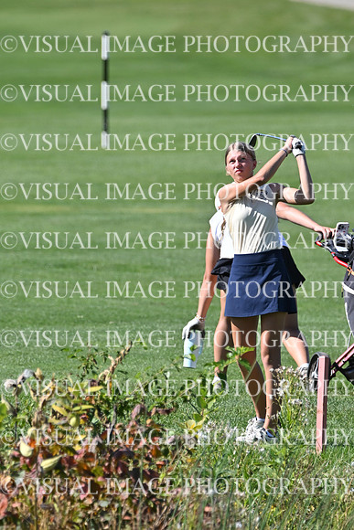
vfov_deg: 2.0
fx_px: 15477
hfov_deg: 1.3
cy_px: 265
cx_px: 177
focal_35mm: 1050
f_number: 9
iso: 450
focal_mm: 700
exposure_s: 1/1000
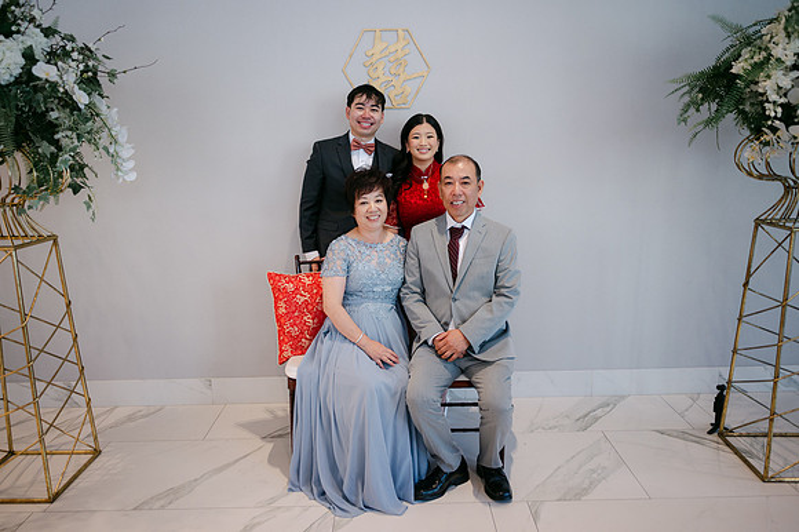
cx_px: 400
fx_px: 621
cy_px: 266
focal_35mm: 28
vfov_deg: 46.4
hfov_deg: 65.5
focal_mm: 28
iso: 500
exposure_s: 1/125
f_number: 2.8
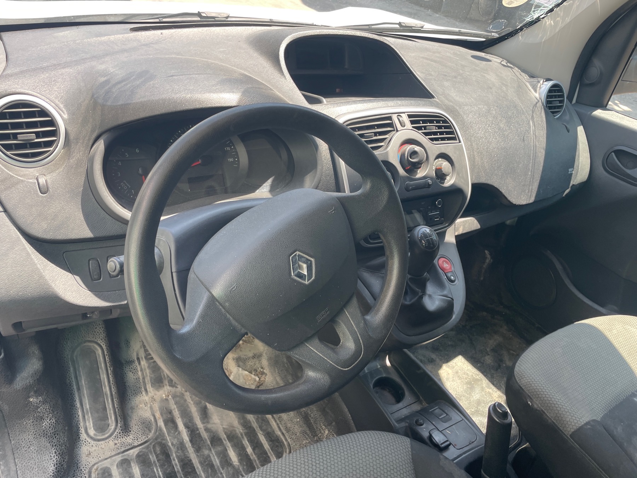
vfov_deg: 53.1
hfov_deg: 67.3
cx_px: 318
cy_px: 239
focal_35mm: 26
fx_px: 478
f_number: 1.6
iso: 32
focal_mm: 4.2
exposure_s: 1/203
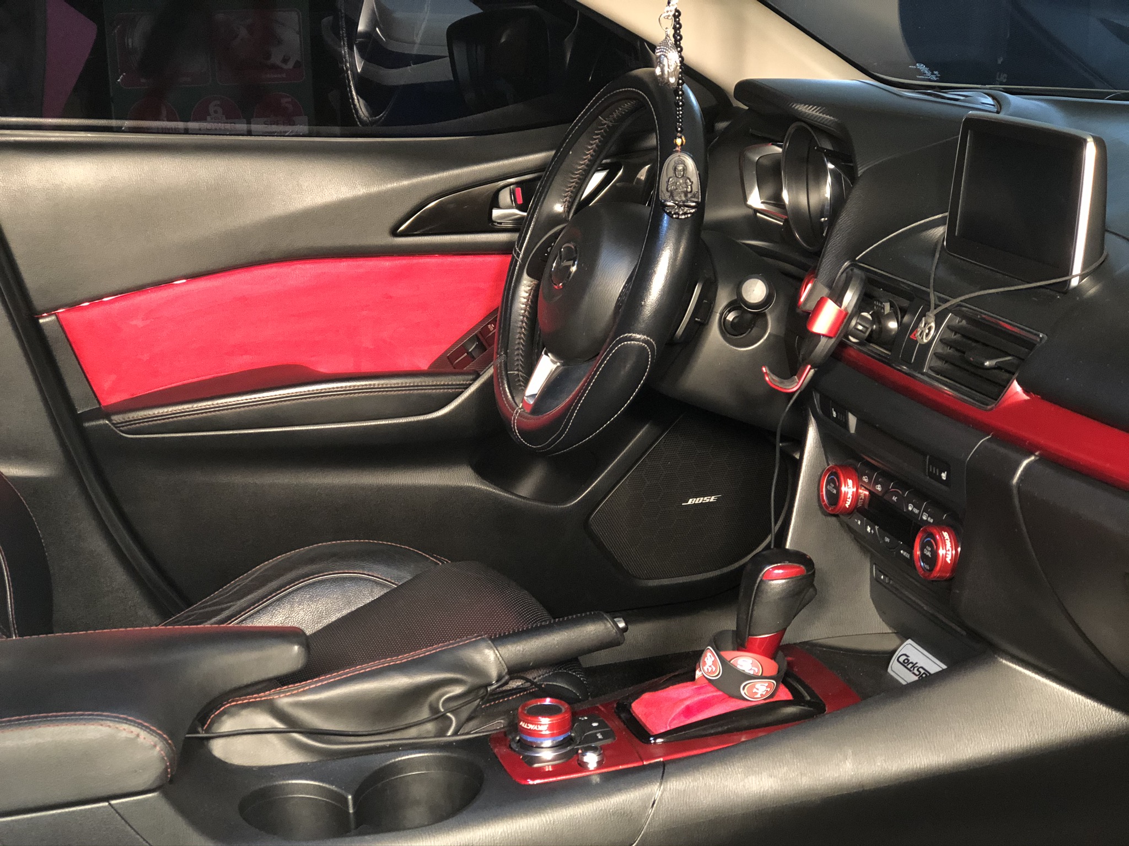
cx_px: 564
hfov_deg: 33.8
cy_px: 423
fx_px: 1859
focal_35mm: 57
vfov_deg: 25.7
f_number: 2.8
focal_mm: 6.6
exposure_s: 1/60
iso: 640
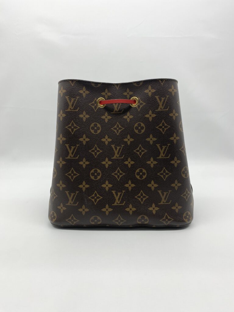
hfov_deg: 53.1
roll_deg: -0.4
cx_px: 117
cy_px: 156
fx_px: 234
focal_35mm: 26
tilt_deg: -8.3
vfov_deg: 67.3
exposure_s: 1/141
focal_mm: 4.25
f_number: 1.8
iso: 32
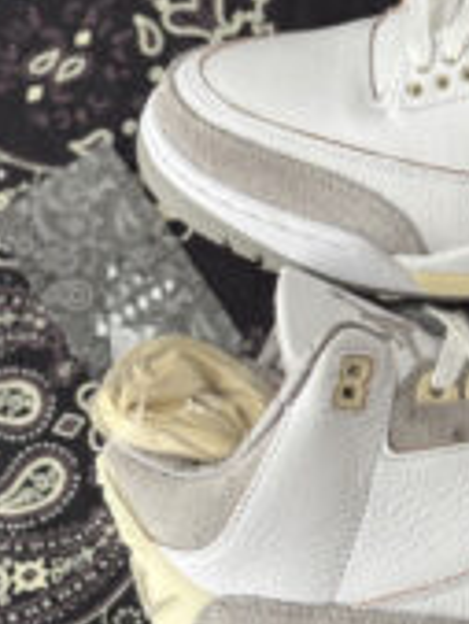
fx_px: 2219
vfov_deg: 16.0
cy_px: 222
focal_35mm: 123
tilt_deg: -76.3
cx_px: 510
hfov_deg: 11.9
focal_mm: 5.96
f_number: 1.6
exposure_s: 1/70
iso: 50
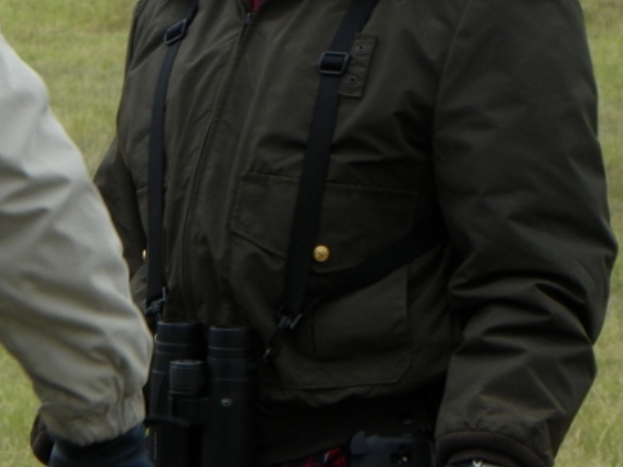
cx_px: 216
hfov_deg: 6.8
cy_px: 34
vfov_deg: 5.1
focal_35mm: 291
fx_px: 5236
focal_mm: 26.4
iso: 64
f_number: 5.6
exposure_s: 1/125
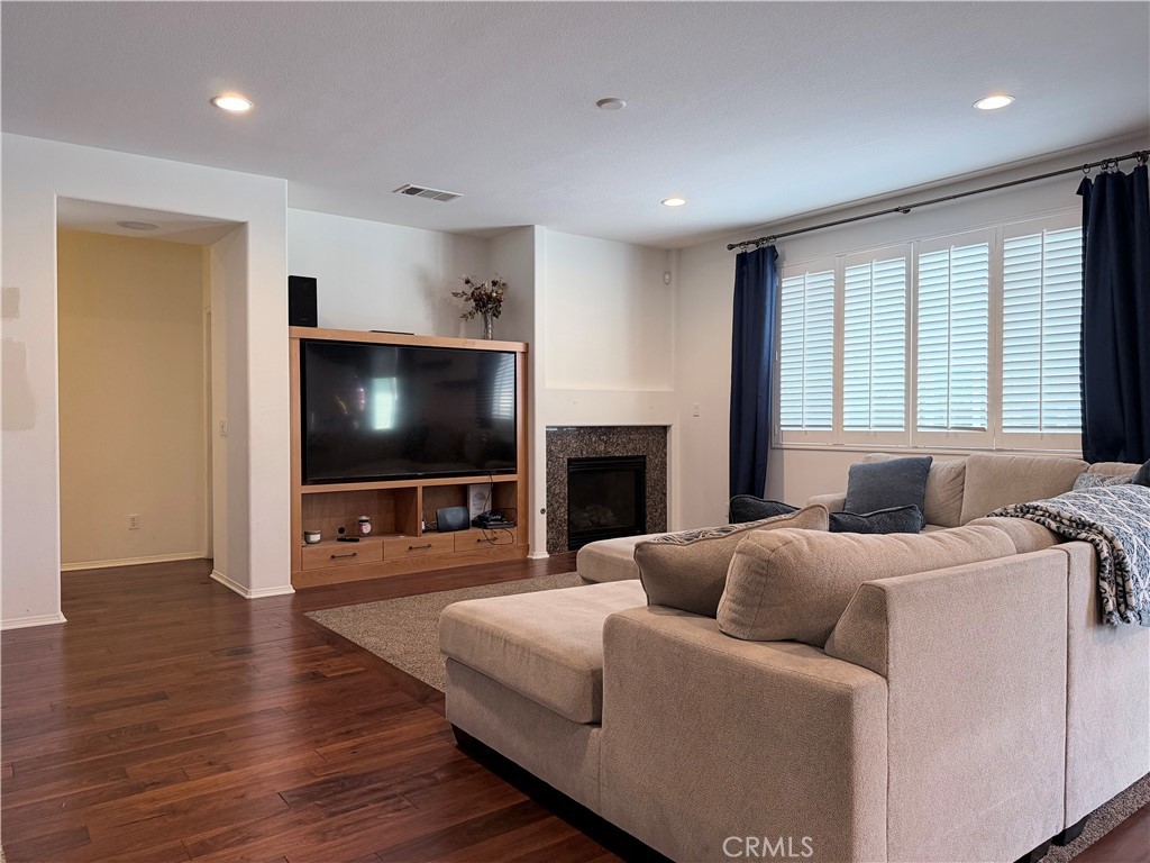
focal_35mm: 24
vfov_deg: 56.8
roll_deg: +0.2
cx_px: 575
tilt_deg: -1.1
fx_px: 797
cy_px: 432
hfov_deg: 71.6
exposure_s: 1/120
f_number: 1.78
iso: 250
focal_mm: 6.76
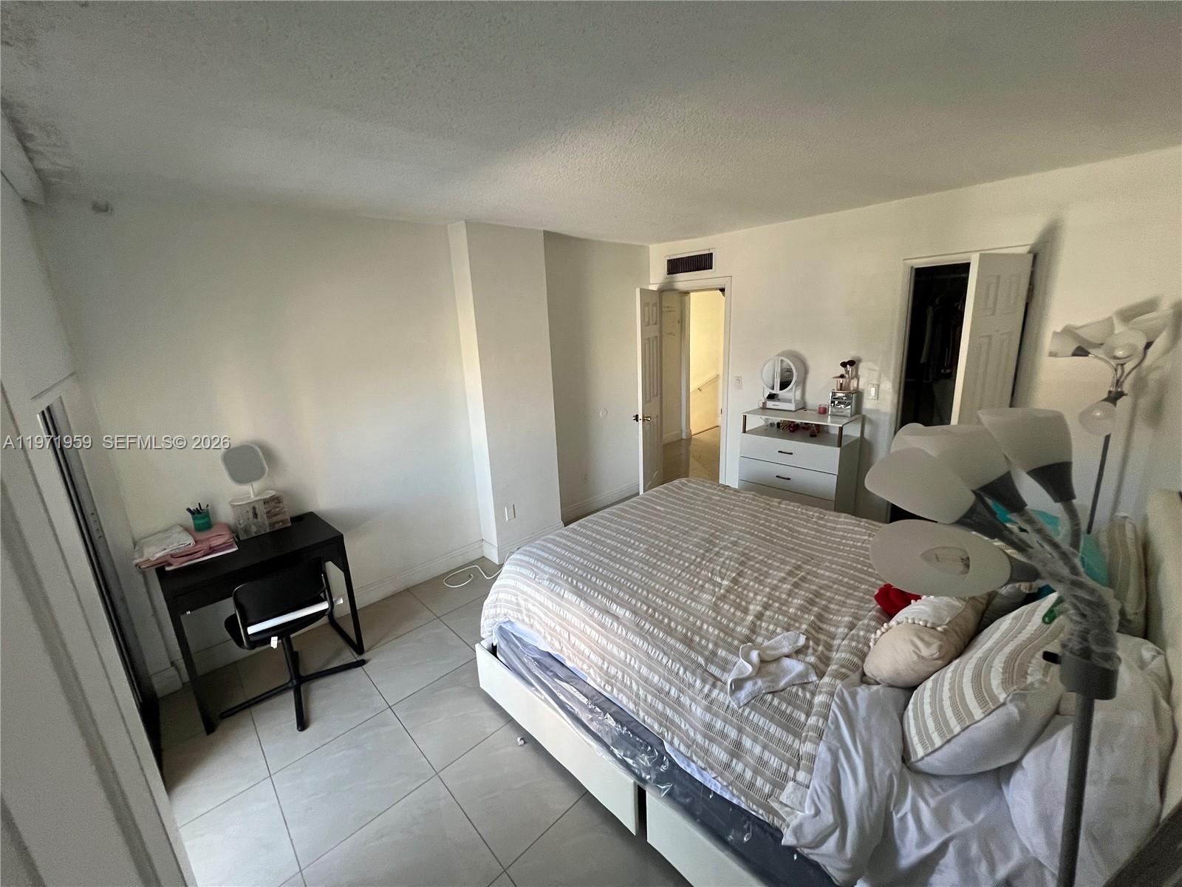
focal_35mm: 13
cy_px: 444
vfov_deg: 89.9
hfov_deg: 106.2
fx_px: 444
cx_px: 591
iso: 250
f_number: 1.8
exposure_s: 1/92
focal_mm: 1.57
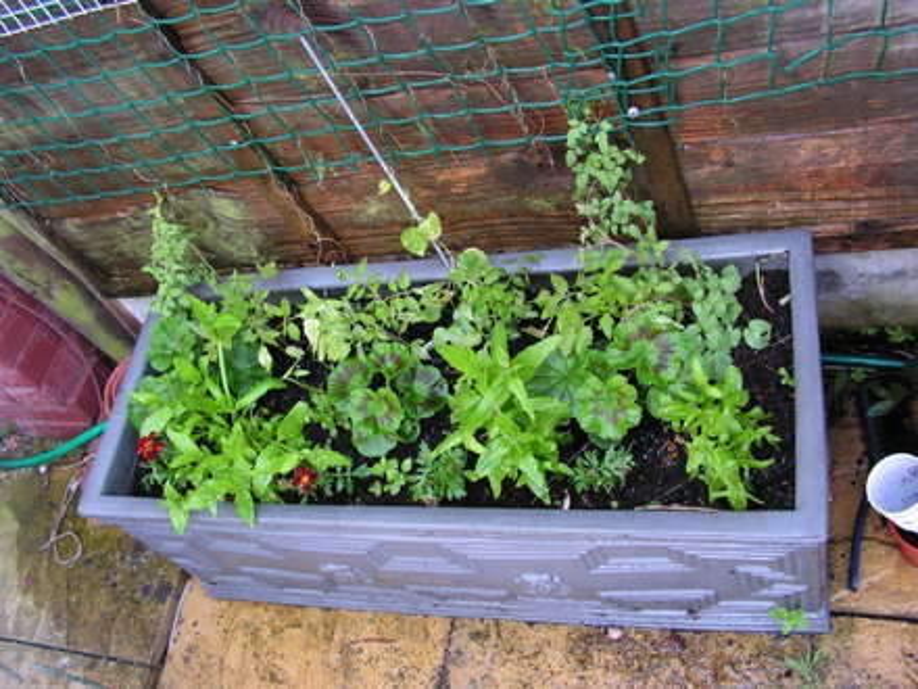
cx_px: 459
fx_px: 955
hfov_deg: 51.4
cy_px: 344
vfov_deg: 39.7
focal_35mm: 36
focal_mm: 6
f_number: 3.2
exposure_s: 1/20
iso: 200
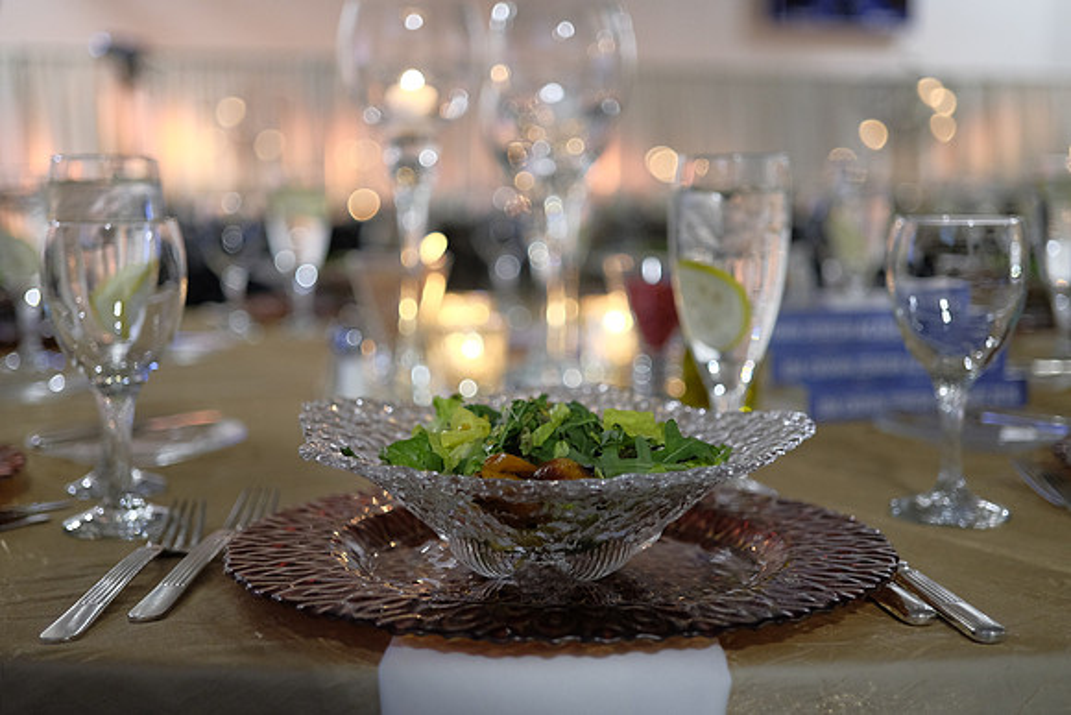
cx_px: 536
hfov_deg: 41.1
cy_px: 358
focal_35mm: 48
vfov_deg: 28.1
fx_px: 1428
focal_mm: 32
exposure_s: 1/90
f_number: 1.8
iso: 1600
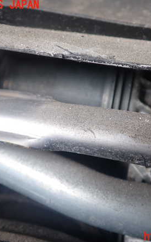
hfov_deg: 29.6
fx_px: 283
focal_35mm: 43
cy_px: 121
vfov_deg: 46.2
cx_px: 104
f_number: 2.3
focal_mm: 5.4
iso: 200
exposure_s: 1/60
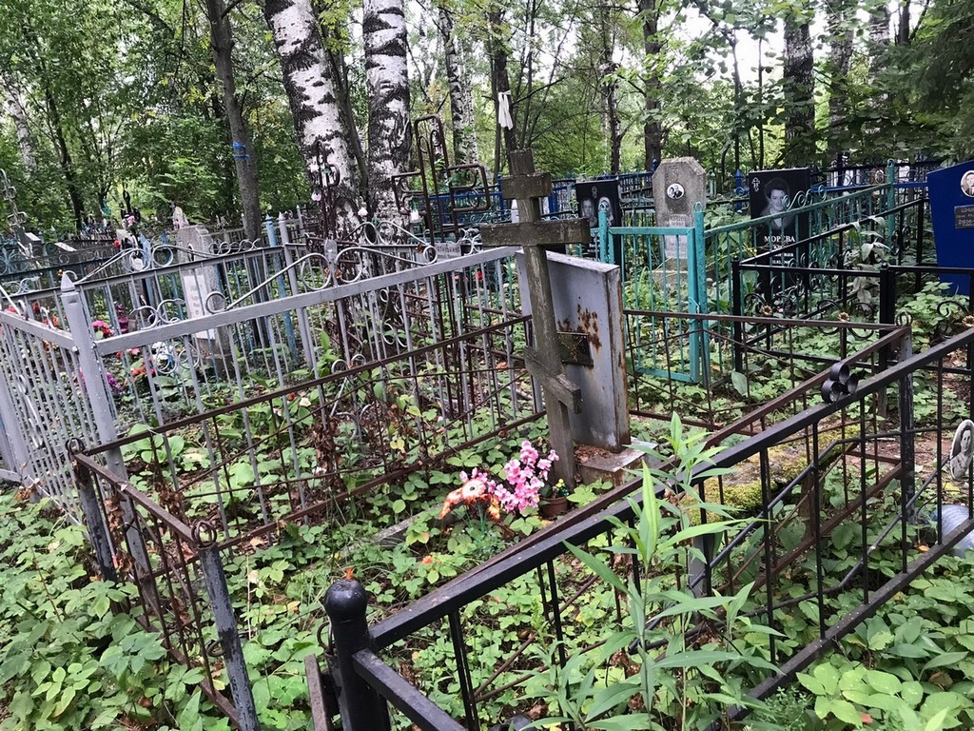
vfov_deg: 49.7
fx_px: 788
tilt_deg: -13.6
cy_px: 366
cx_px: 487
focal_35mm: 28
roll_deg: +9.4
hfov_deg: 63.4
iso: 25
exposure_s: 1/33
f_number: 1.8
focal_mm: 3.99
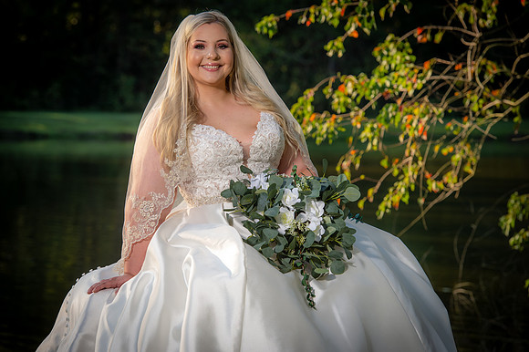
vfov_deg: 9.8
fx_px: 2056
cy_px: 176
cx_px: 264
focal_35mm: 140
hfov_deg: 14.7
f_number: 6.3
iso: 125
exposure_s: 1/160
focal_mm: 140
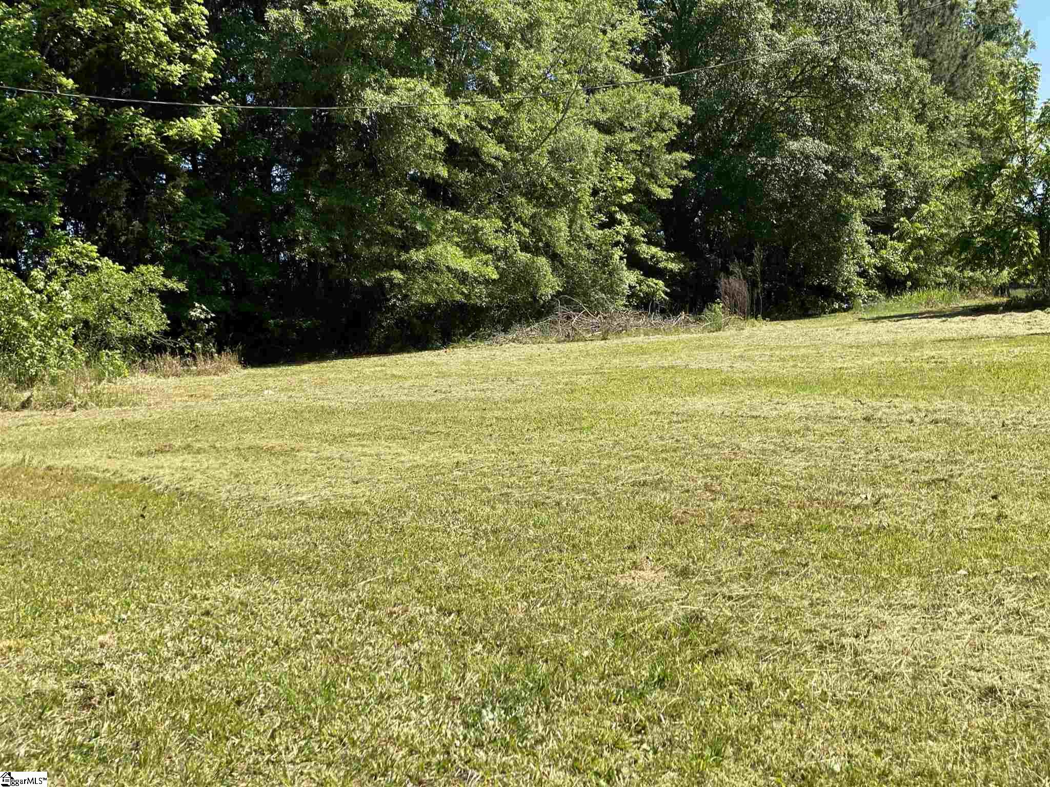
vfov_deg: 28.0
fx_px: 1577
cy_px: 394
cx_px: 525
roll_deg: +1.9
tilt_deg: -1.6
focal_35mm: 52
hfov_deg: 36.8
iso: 20
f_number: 2
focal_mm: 6
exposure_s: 1/841
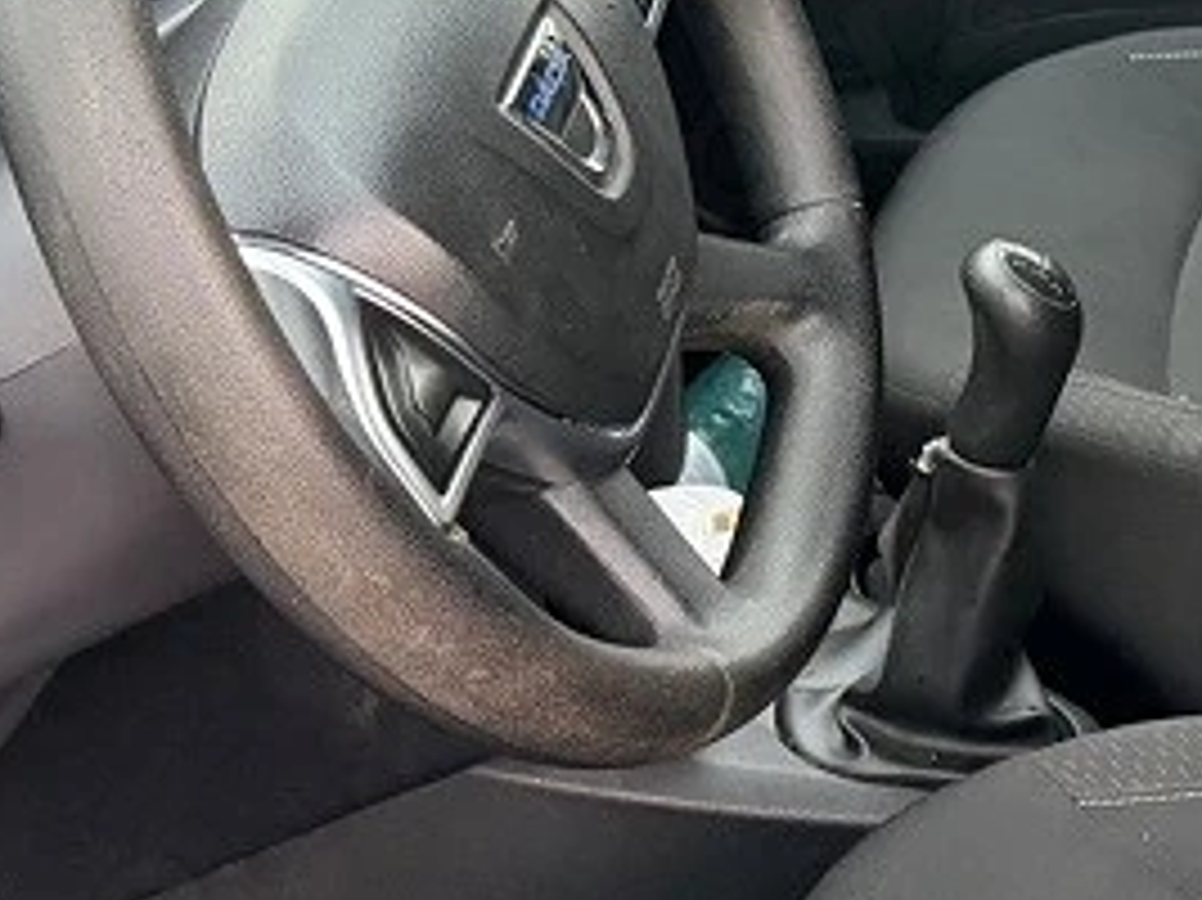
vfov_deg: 16.2
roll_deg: -0.8
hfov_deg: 21.1
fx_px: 3124
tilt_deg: -23.4
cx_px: 1193
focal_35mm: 90
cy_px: 76
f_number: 1.78
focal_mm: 6.76
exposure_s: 1/142
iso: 200
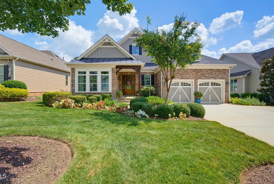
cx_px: 137
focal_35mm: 16
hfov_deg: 96.7
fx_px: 122
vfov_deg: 73.8
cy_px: 87
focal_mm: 15
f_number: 7.1
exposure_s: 1/50
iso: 80
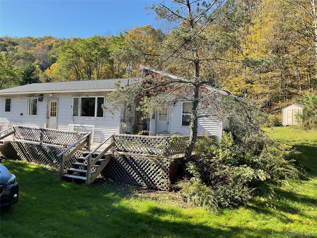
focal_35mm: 29
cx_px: 158
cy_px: 119
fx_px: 266
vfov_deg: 48.2
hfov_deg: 61.7
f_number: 1.8
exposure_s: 1/500
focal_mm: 3
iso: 16
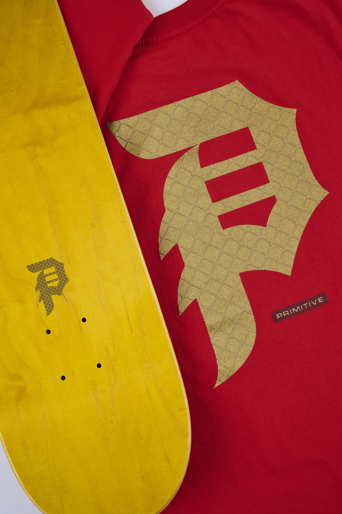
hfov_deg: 26.0
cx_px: 171
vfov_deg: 38.2
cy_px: 257
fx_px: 741
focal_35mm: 52
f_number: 13
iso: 200
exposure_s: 1/125
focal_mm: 52
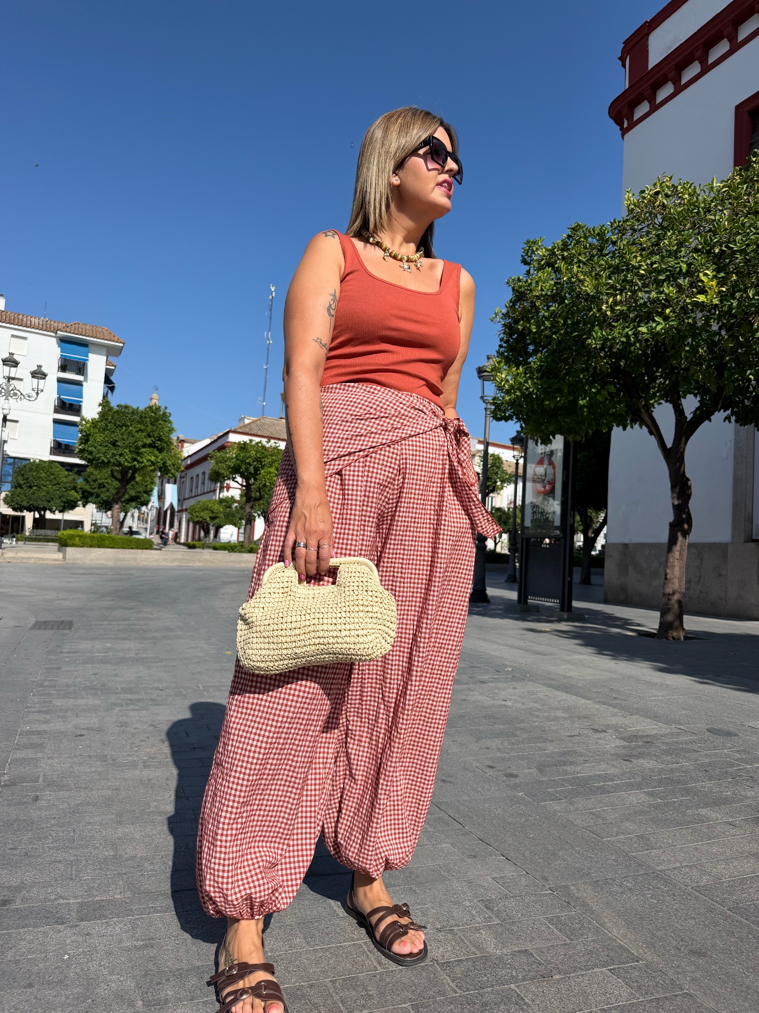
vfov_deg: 71.6
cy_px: 506
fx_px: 702
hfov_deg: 56.8
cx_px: 380
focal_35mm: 24
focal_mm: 6.76
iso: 80
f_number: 1.78
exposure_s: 1/6173
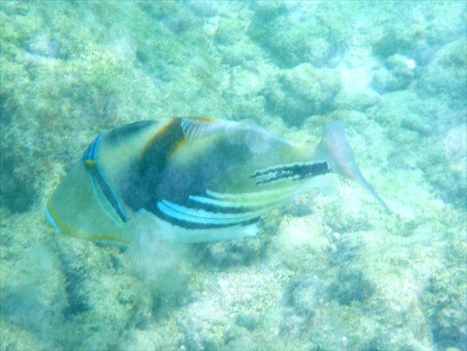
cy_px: 176
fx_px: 1066
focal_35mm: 79
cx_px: 234
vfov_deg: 18.7
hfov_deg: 24.7
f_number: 4.7
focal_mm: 9.1
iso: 100
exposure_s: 1/200
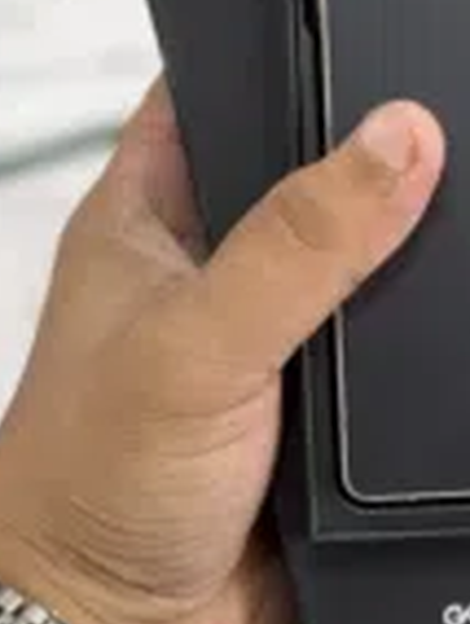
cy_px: 57
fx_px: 2437
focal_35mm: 135
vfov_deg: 14.4
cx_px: 553
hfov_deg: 10.8
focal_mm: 6.76
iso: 64
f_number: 1.78
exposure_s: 1/50
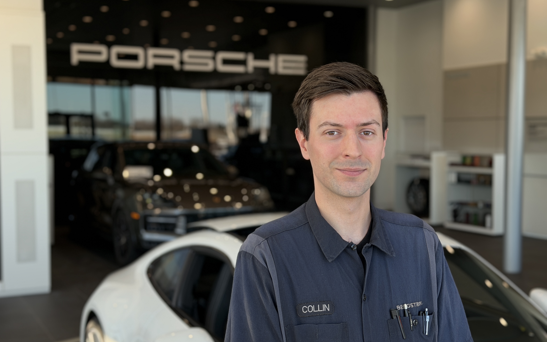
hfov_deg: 39.6
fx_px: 760
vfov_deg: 25.3
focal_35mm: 51
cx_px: 273
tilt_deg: -4.5
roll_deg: +0.4
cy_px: 182
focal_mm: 6.76
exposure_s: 1/249
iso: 64
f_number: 1.78
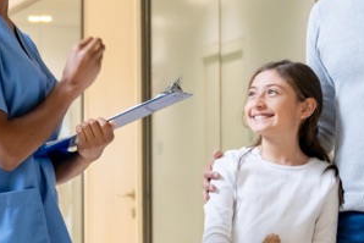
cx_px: 107
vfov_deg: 8.2
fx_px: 1699
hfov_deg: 12.2
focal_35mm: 168
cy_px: 219
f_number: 2.8
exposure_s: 1/160
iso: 800
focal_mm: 39
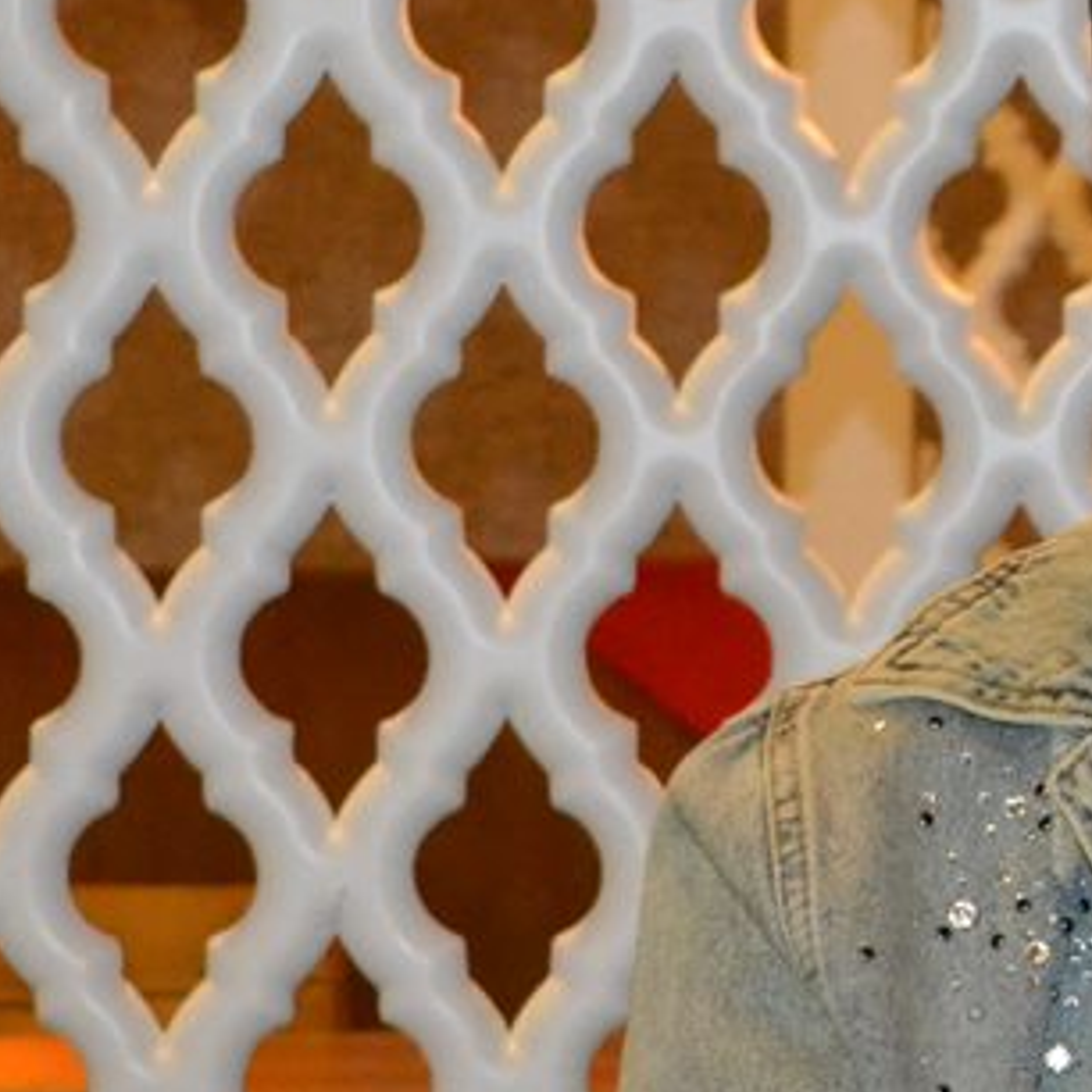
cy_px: 903
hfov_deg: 9.4
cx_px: 1552
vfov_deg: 9.6
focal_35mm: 182
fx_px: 6496
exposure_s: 1/60
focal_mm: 32
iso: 3200
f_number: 4.8
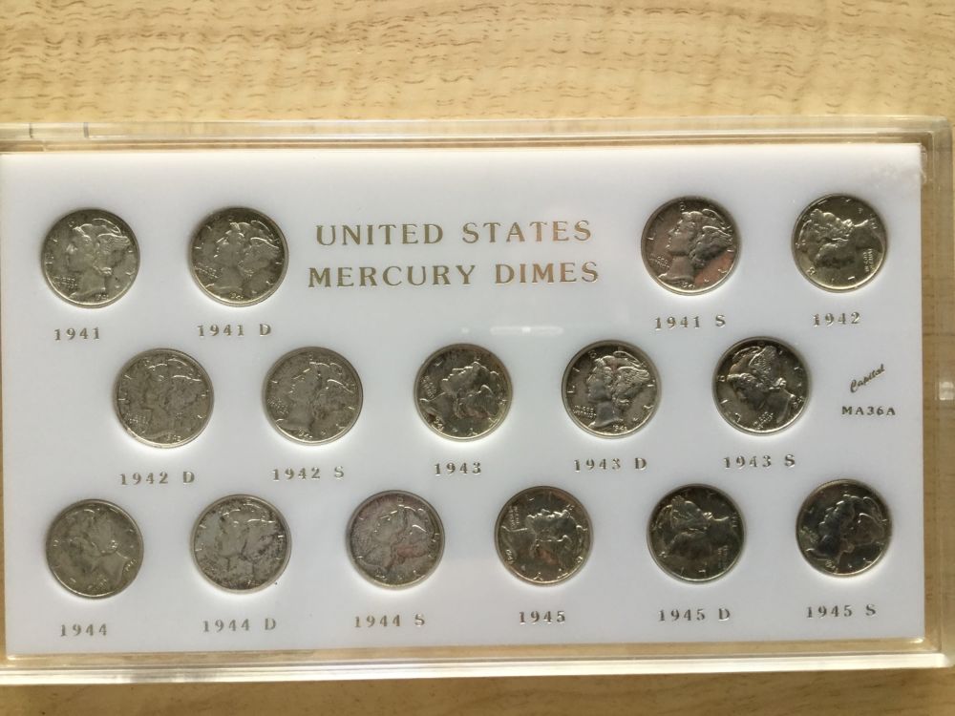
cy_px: 358
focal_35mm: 31
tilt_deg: -89.0
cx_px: 478
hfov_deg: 58.4
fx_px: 855
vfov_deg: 45.4
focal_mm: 3.3
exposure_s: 1/33
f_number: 2.4
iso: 64
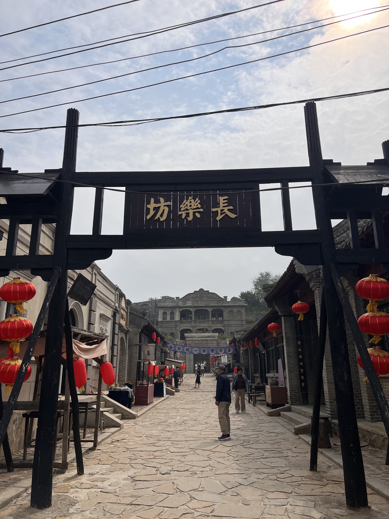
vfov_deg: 67.3
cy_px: 260
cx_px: 194
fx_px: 390
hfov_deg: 53.1
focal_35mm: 26
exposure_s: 1/16393
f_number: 1.5
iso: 40
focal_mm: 5.7
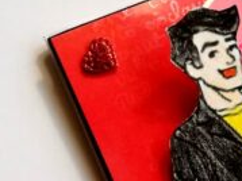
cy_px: 247
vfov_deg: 15.9
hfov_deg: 20.1
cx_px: 338
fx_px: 608
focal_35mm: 87
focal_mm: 3.83
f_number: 2.2
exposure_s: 1/120
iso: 100
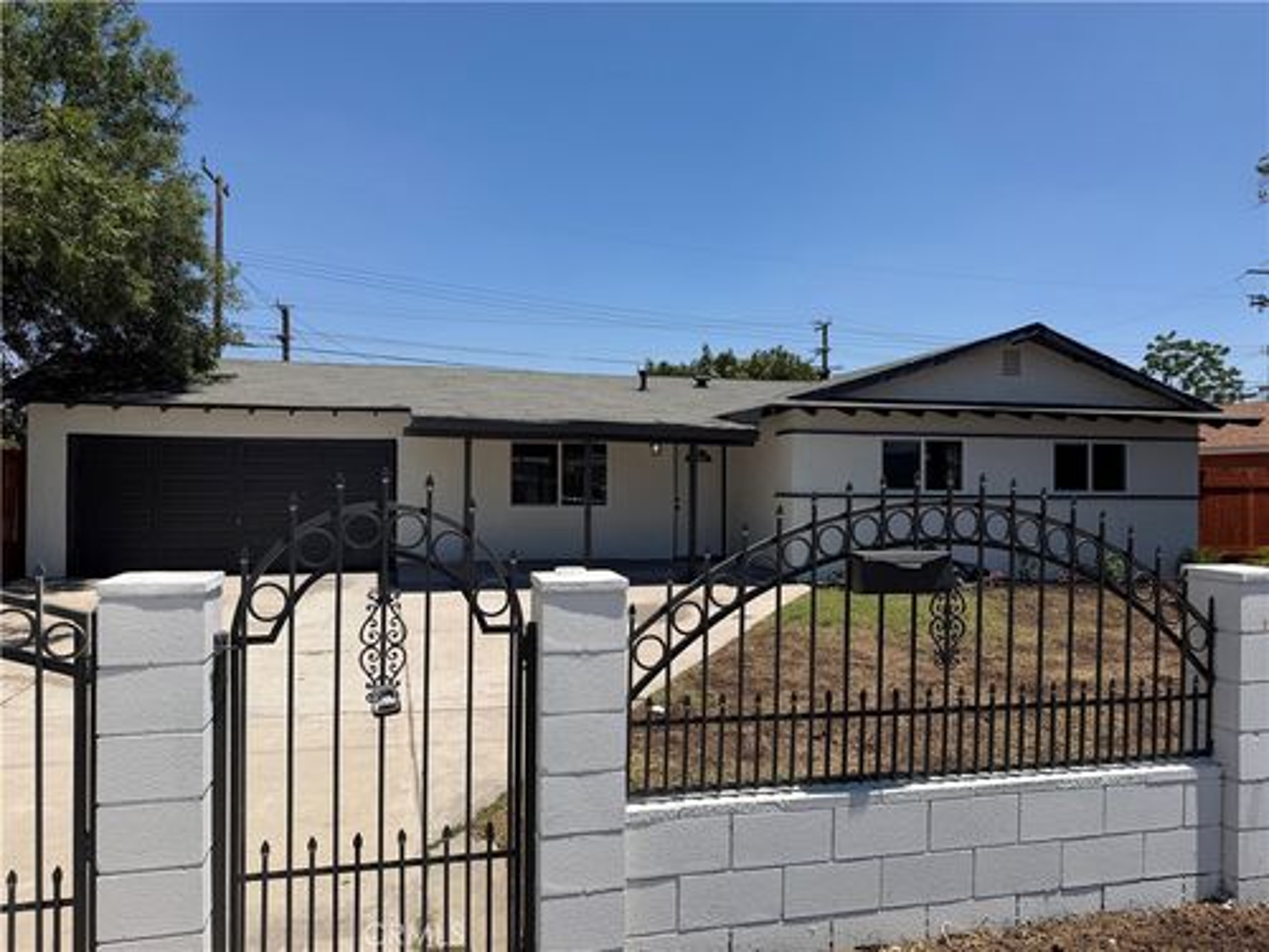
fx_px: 880
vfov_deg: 56.8
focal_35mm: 24
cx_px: 634
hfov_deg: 71.6
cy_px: 476
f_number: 1.78
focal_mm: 6.76
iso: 80
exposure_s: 1/6711
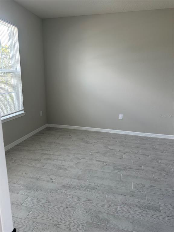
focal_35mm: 24
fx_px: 161
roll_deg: -0.9
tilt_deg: -11.3
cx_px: 87
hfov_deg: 56.8
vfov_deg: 71.6
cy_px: 116
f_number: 1.78
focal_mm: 6.86
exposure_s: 1/145
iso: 100
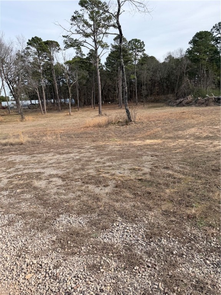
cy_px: 148
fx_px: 204
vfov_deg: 71.6
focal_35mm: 24
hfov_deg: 56.8
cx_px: 110
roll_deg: +4.6
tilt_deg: -17.1
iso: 80
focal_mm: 6.76
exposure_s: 1/2801
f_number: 1.78
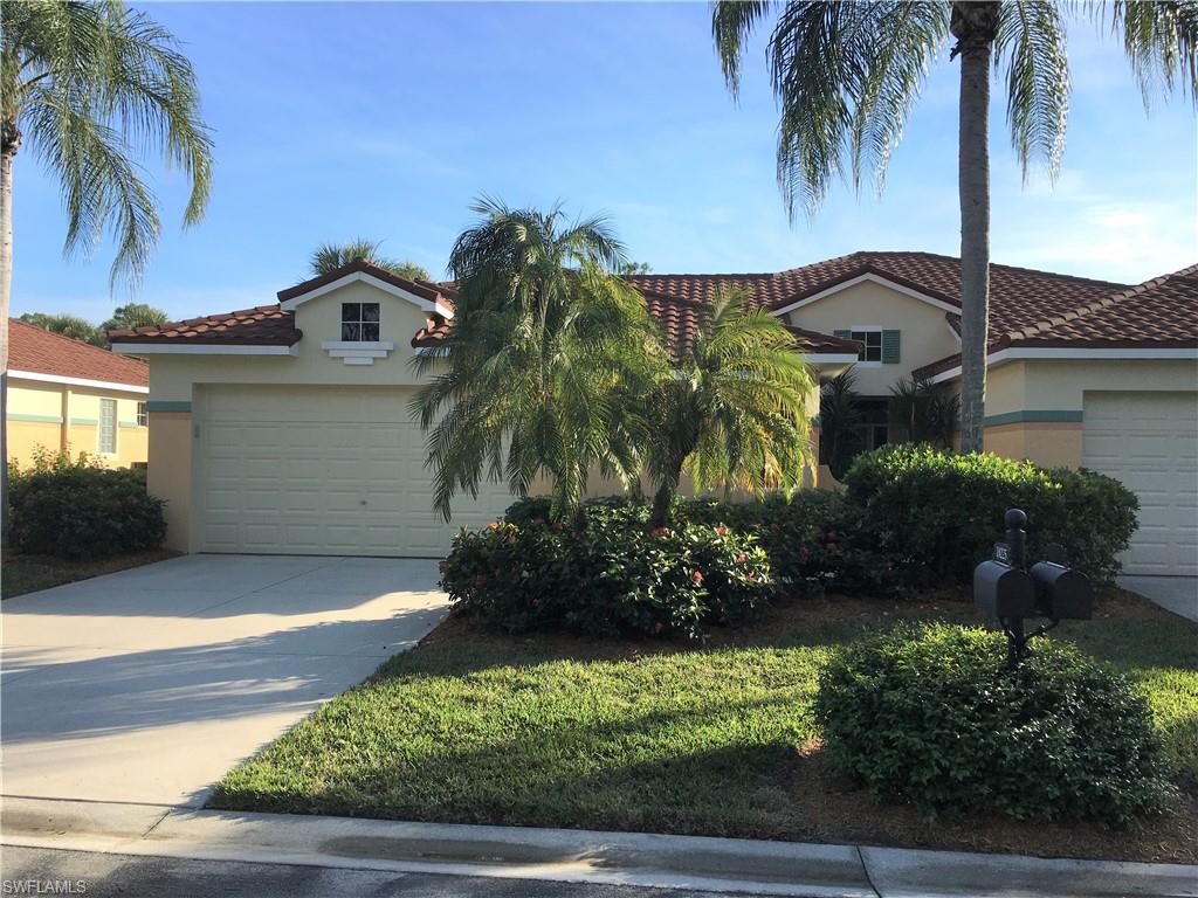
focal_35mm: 29
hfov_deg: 61.7
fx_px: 1004
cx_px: 599
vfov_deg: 48.2
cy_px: 449
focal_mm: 4.15
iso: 25
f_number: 2.2
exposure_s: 1/1083
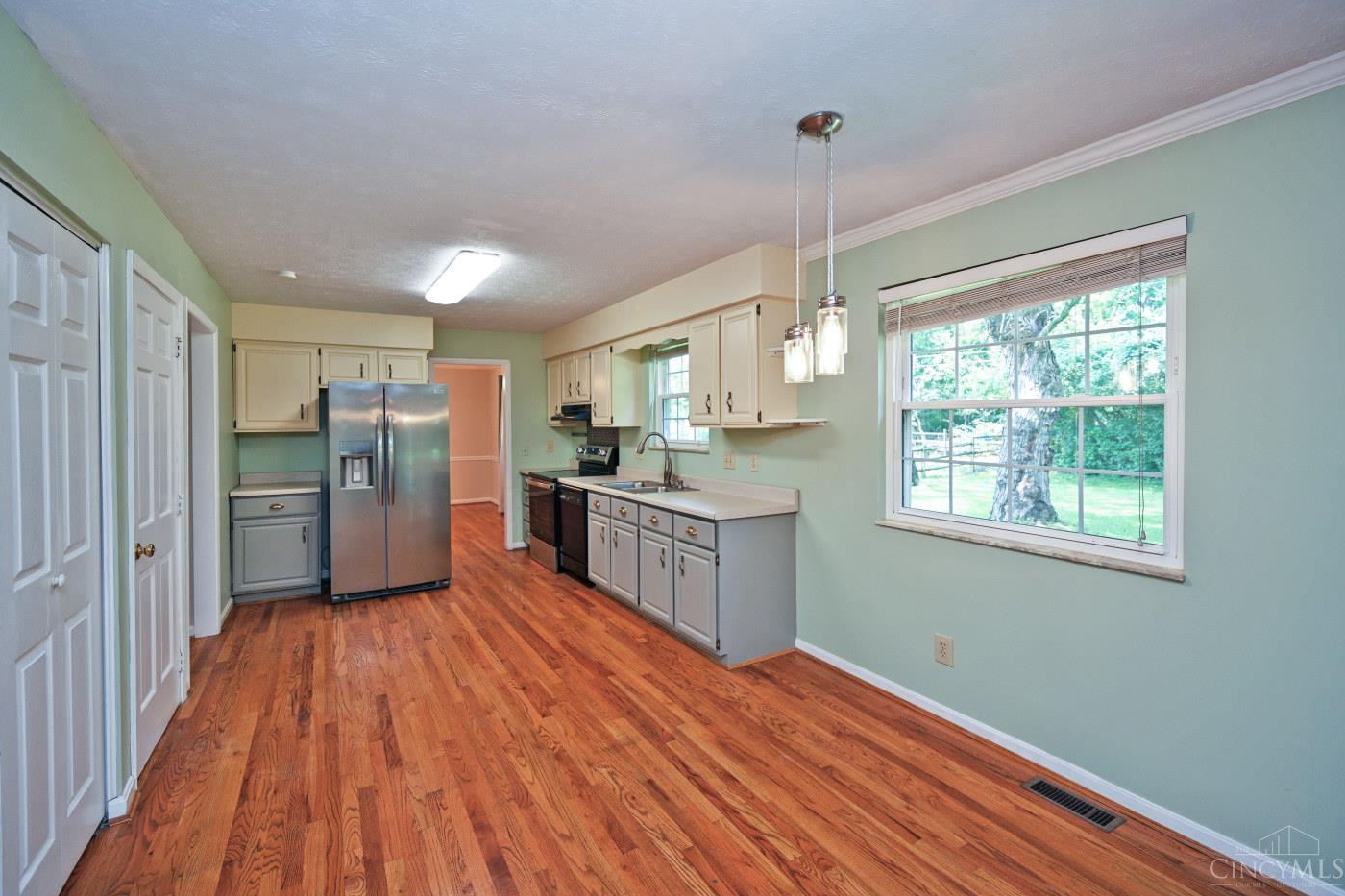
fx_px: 560
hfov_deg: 100.3
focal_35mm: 15
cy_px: 422
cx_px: 637
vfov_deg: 77.2
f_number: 4
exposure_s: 1/60
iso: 320
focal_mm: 14
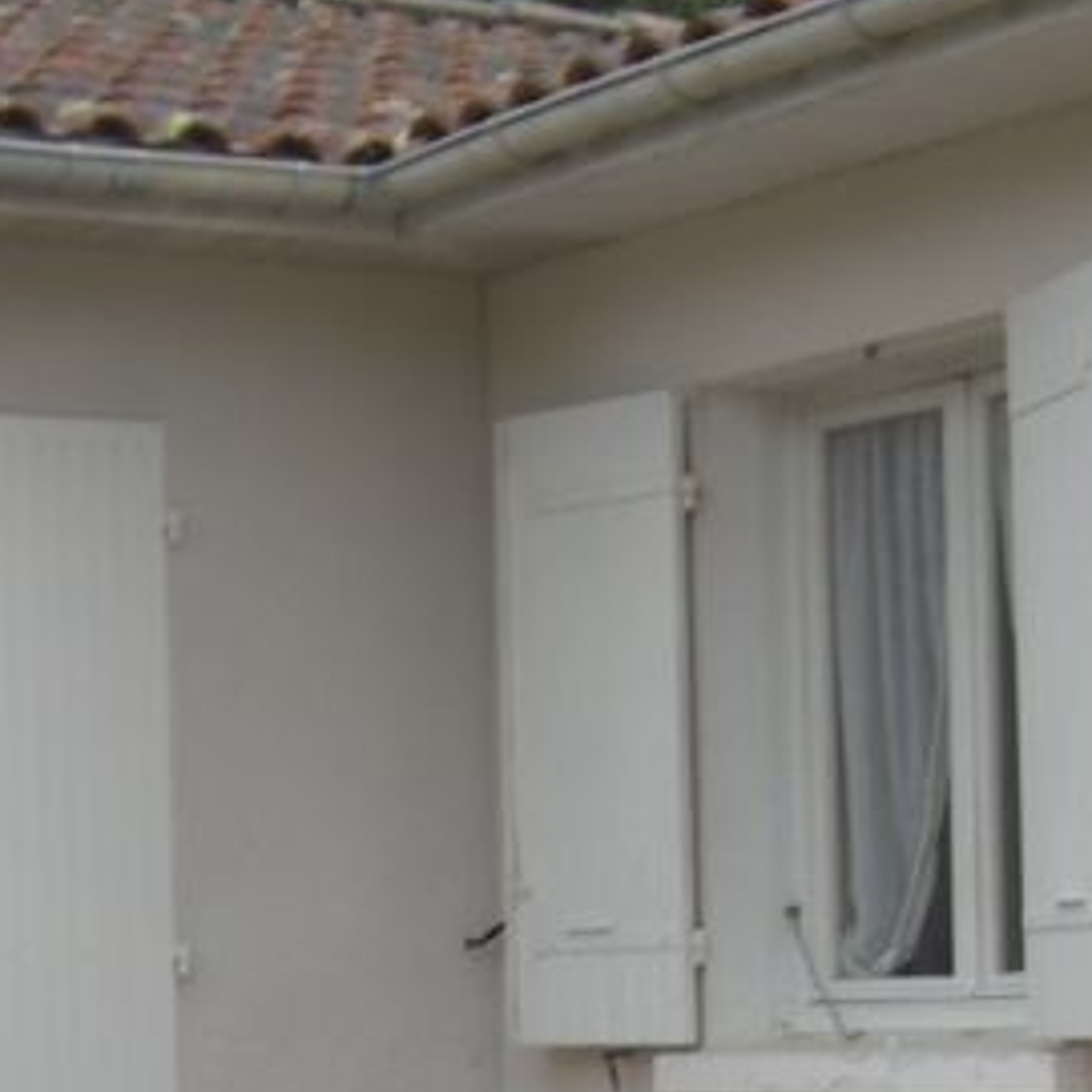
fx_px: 4426
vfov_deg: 13.8
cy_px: 1128
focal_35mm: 124
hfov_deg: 14.0
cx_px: 766
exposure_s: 1/125
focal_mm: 6.2
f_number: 2.7
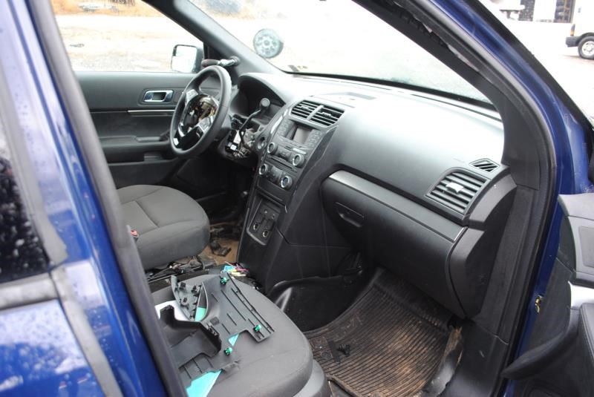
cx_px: 297
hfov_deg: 67.3
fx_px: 446
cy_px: 198
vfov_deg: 48.0
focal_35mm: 27
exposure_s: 1/30
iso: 200
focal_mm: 18
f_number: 3.5
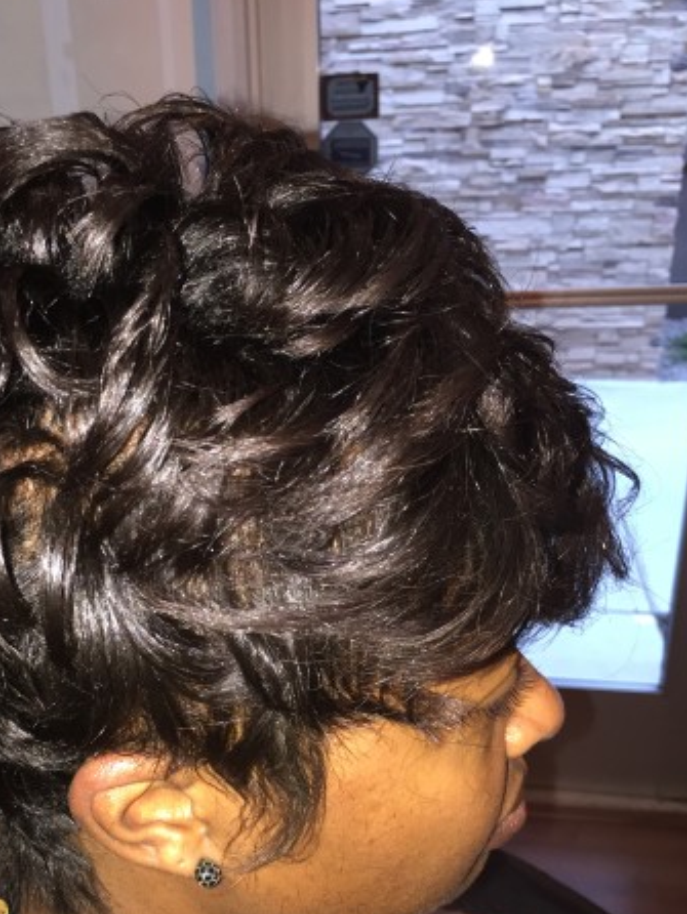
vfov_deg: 47.1
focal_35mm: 39
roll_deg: +3.3
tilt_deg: -26.1
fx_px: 1031
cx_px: 244
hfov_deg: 36.6
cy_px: 603
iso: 100
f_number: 2.2
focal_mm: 4.15
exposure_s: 1/16
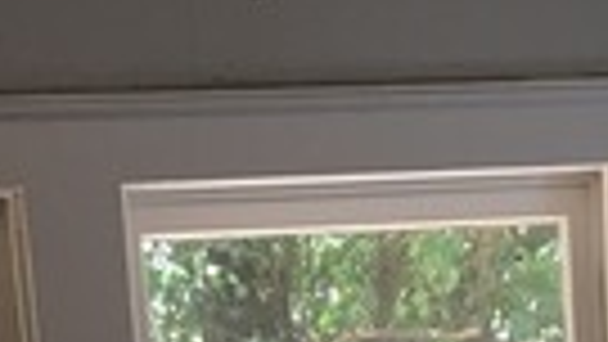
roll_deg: +4.7
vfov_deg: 7.1
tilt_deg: -10.3
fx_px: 2419
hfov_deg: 14.3
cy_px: 1062
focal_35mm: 150
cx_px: 428
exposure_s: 1/30
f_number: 2.2
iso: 25
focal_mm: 4.15
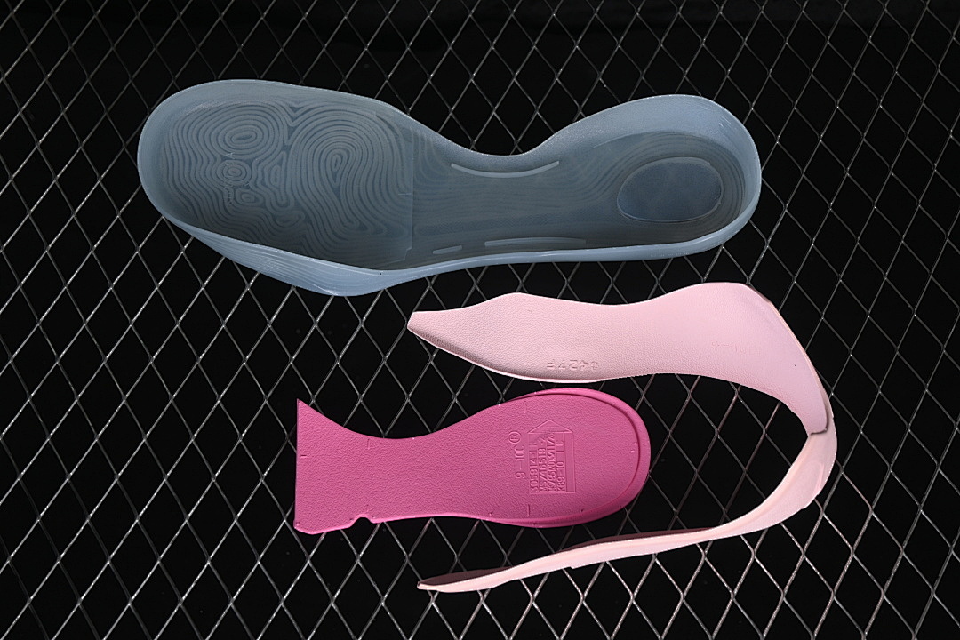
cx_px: 480
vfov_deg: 18.2
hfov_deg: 27.0
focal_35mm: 75
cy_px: 320
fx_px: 2000
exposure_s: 1/80
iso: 160
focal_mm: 50
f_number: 7.1
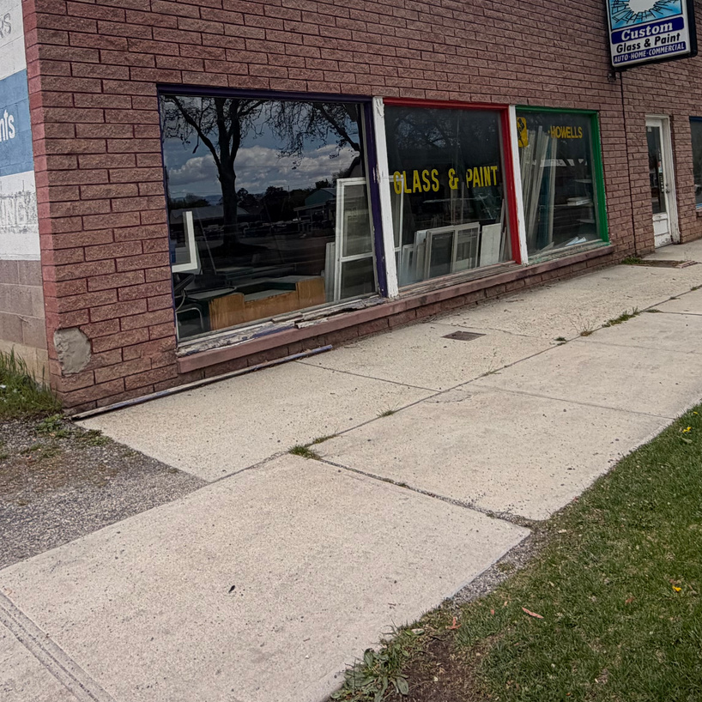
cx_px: 405
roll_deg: +6.5
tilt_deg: -0.1
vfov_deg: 50.4
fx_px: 711
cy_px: 179
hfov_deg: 52.3
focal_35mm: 31
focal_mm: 2.22
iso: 32
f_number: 2.2
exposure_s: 1/809
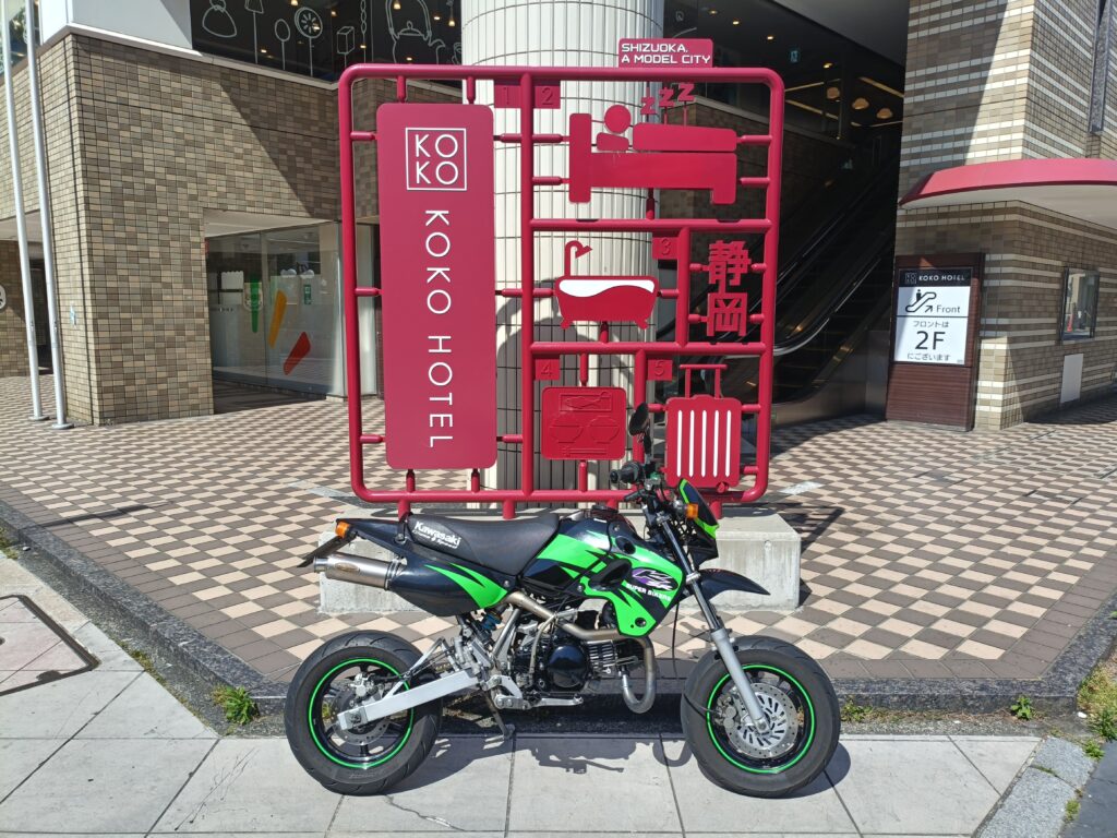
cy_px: 419
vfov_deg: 54.9
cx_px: 558
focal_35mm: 25
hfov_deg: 69.4
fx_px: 807
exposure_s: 1/684
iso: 64
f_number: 1.7
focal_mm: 4.7
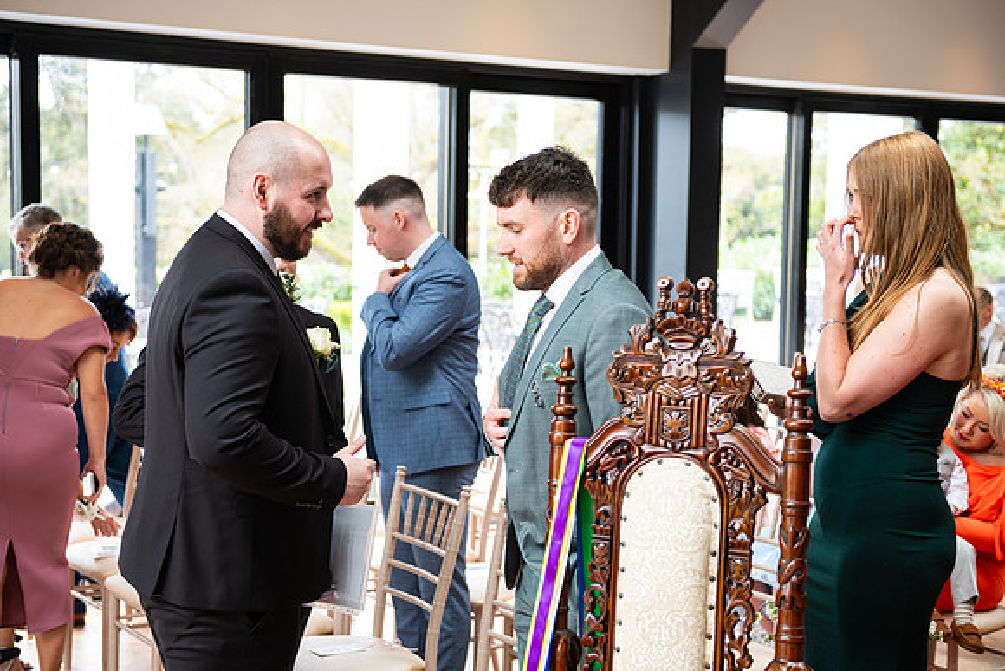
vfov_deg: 24.6
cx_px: 502
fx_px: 1536
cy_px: 336
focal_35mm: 55
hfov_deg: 36.2
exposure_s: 1/160
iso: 400
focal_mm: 55
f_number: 3.5
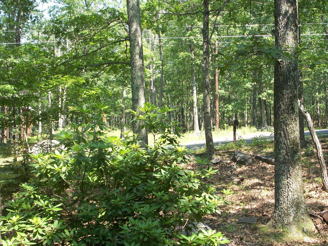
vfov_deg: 34.3
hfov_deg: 44.8
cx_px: 172
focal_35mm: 42
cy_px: 120
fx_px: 398
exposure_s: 1/100
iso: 50
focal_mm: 7.7
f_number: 3.5
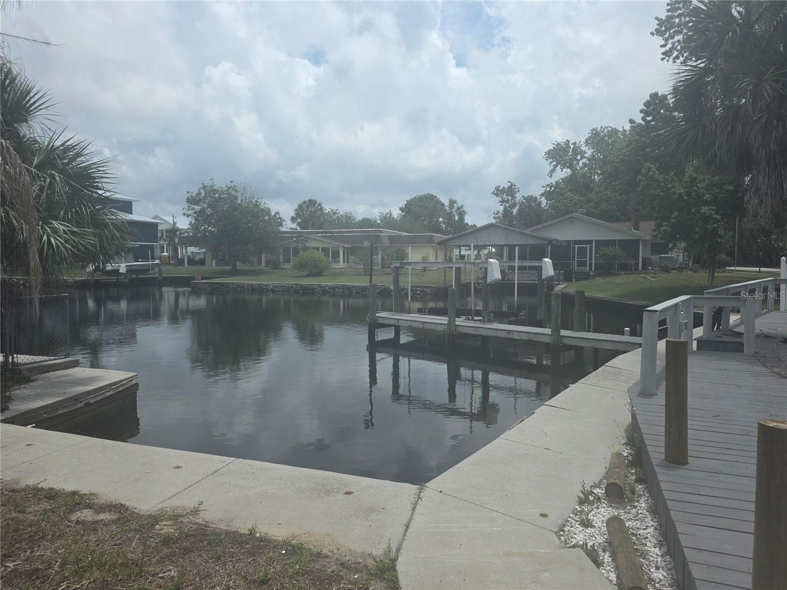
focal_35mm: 23
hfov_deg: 73.9
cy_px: 295
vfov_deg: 58.9
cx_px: 394
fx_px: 523
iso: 80
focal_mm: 6.3
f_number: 1.7
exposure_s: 1/7061
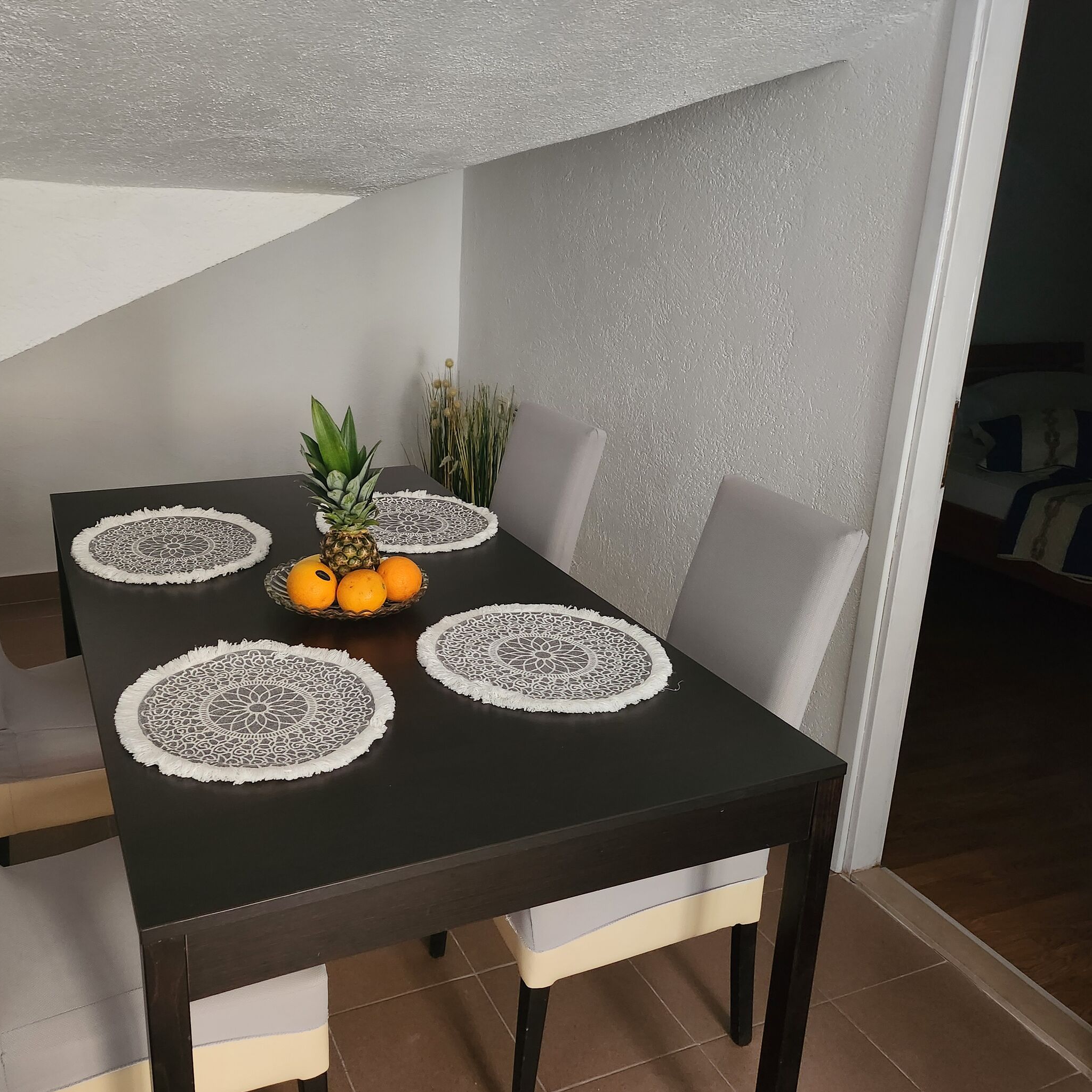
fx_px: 1035
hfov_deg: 55.4
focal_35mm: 29
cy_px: 534
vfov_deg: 55.6
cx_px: 469
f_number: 1.8
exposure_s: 1/25
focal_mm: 5
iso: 800
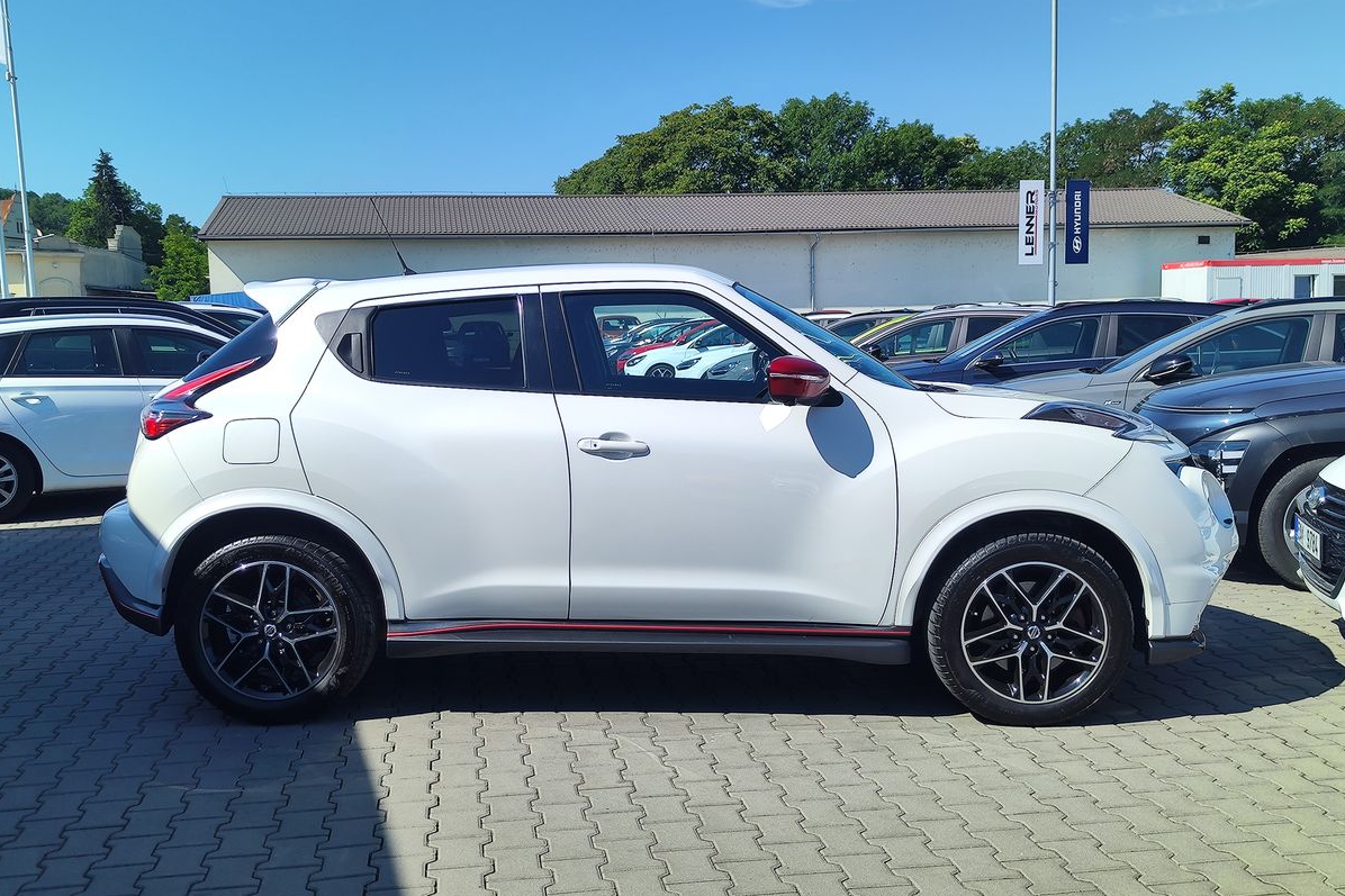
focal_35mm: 24
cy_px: 454
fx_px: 896
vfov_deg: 53.1
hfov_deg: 73.8
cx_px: 672
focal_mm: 7.01
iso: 50
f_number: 1.69
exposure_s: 1/1073
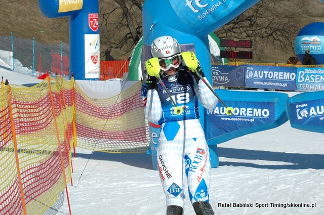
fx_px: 944
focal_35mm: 105
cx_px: 162
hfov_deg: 19.5
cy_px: 108
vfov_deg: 13.0
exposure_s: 1/500
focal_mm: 70
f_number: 11
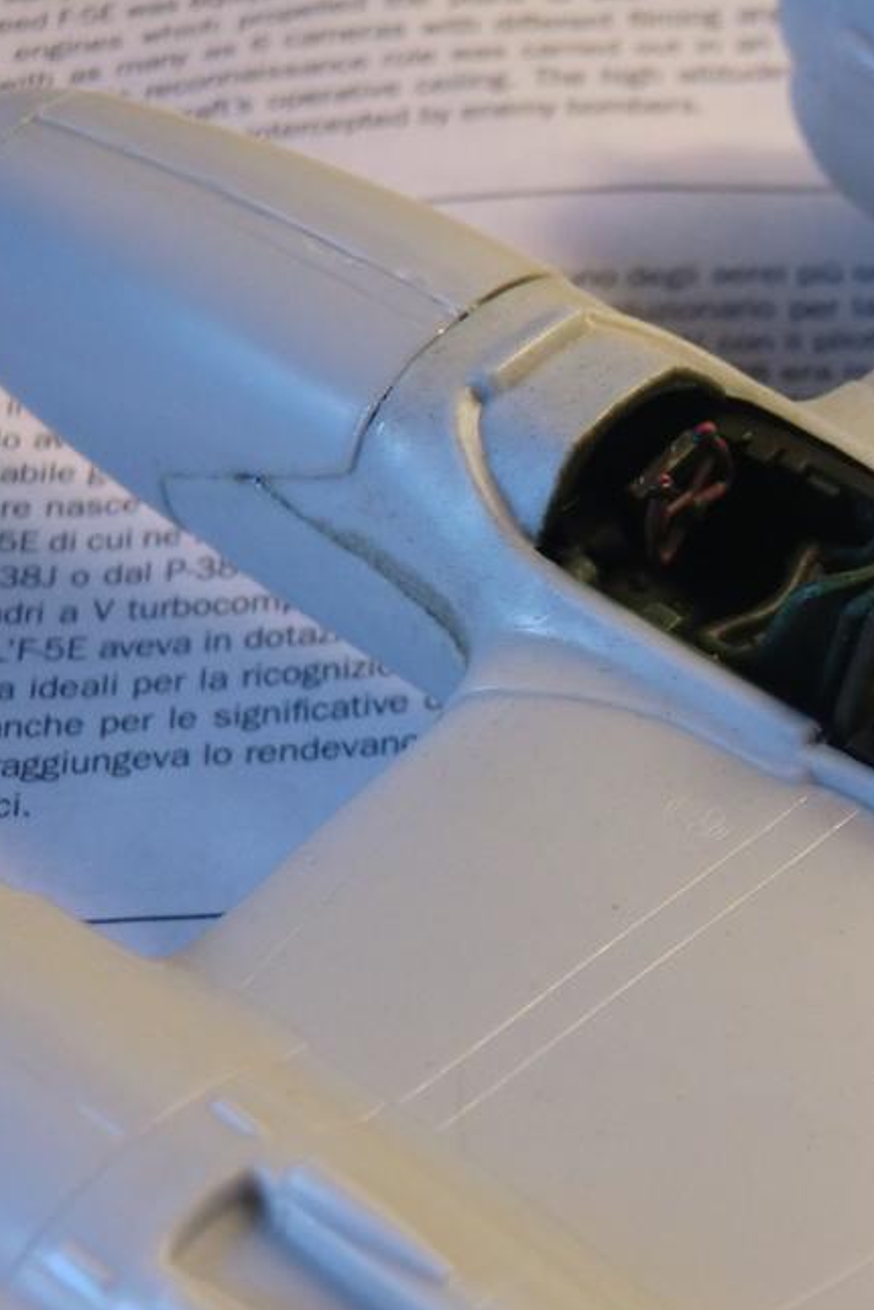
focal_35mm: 106
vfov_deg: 19.3
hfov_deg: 12.8
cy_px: 655
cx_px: 856
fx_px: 3856
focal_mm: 13.6
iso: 400
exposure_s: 1/13
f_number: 4.6
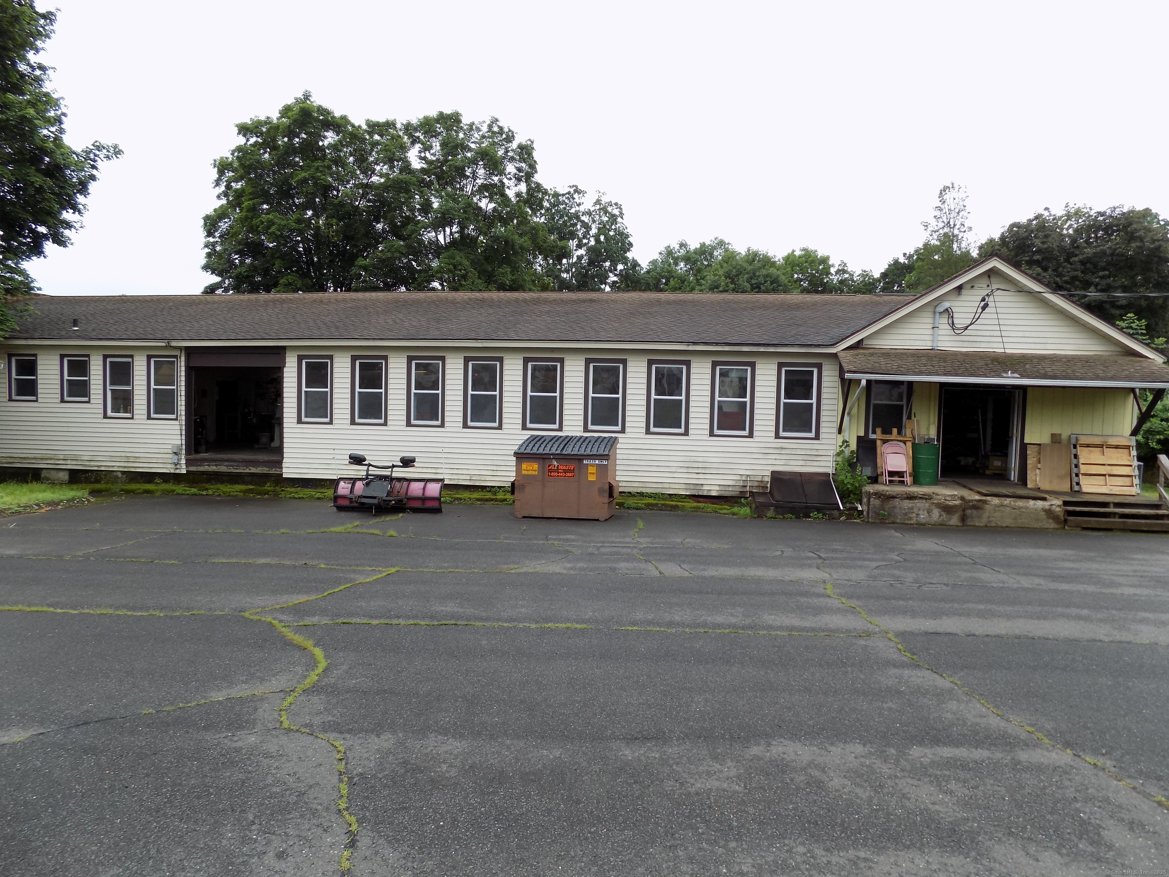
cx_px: 584
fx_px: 777
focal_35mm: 23
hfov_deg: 73.9
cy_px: 438
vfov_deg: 58.9
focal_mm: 4
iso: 80
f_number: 3.1
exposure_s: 1/320
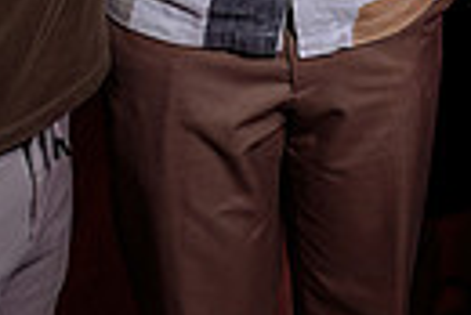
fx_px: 1650
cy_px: -340
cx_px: 626
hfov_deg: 15.4
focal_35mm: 126
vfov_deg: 10.0
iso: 800
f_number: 3.2
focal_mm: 26
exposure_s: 1/80
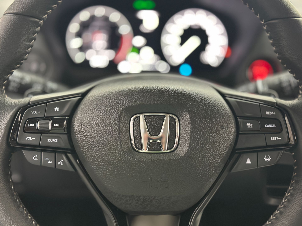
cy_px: 113
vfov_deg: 30.3
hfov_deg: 39.7
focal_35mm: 48
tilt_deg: -21.8
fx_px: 419
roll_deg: -3.0
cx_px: 151
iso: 640
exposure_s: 1/30
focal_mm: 6.86
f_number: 1.78
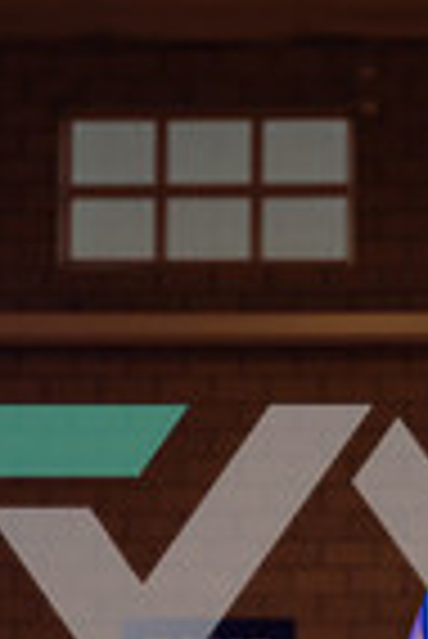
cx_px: 590
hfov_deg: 7.9
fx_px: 3042
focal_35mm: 171
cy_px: 864
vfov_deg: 11.6
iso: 400
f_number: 7.1
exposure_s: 1/250
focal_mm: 54
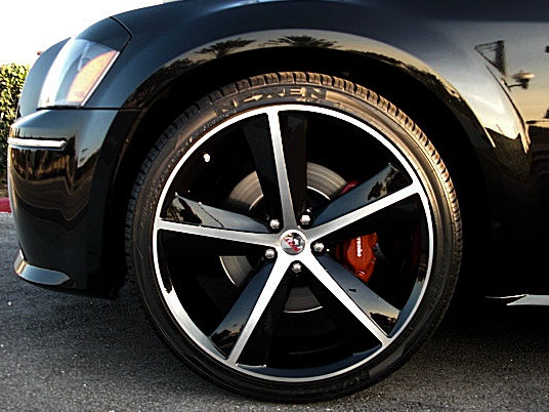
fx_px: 682
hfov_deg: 43.8
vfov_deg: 33.6
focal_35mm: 43
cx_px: 296
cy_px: 182
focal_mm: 6.3
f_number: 2.8
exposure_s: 1/80
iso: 100
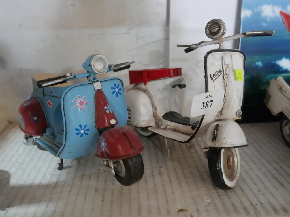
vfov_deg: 44.2
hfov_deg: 56.8
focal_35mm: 32
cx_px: 145
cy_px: 108
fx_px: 268
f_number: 4
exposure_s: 1/60
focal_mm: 16
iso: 2500
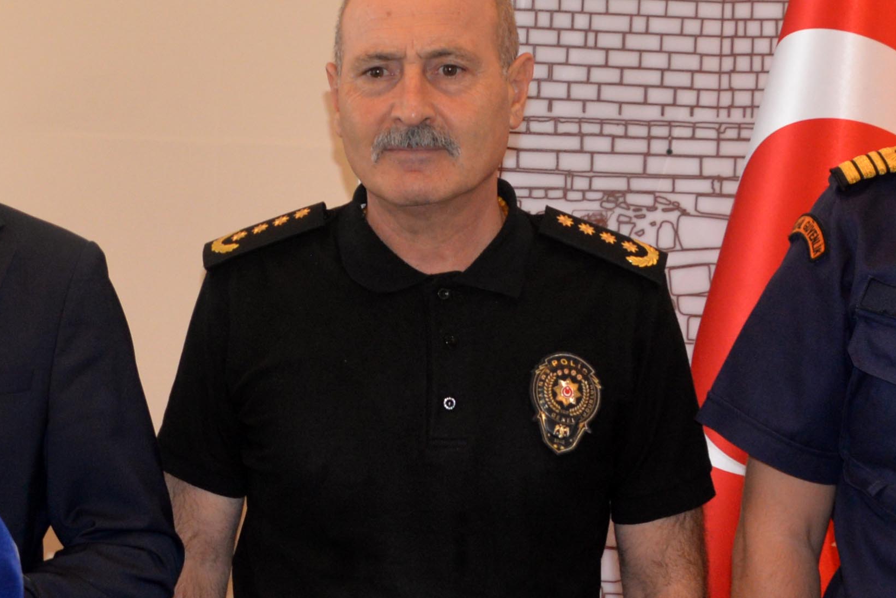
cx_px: 118
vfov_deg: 11.7
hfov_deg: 17.3
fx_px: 2913
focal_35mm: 117
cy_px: 335
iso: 1000
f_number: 5
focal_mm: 32
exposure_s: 1/60
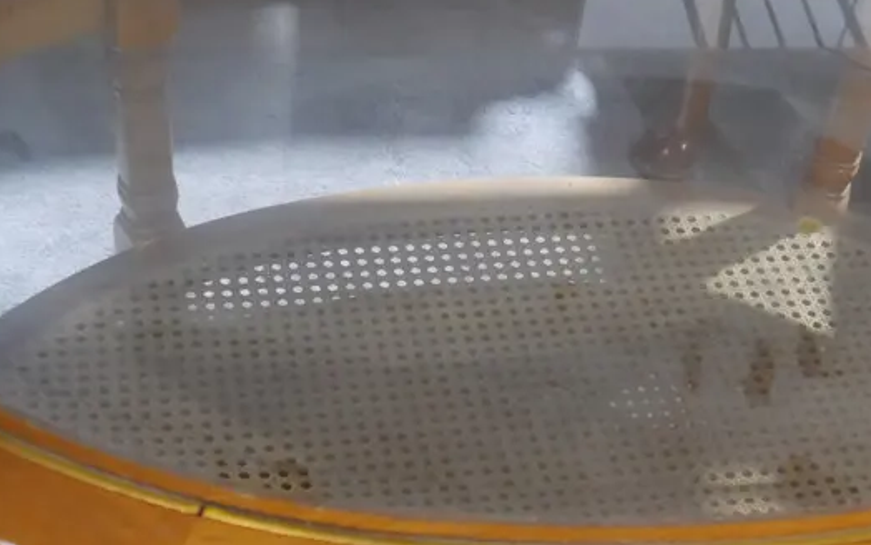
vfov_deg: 22.0
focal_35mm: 58
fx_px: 1377
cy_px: 465
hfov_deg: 35.0
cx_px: 514
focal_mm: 14
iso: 3200
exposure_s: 1/60
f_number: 3.5
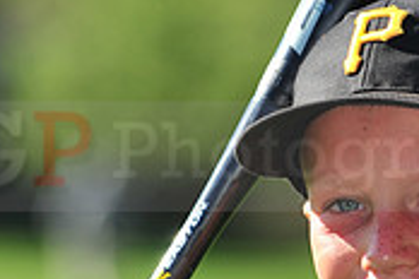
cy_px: 135
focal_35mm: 666
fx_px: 7751
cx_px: 289
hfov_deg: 3.1
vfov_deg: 2.1
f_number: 5
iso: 200
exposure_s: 1/1000
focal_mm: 200
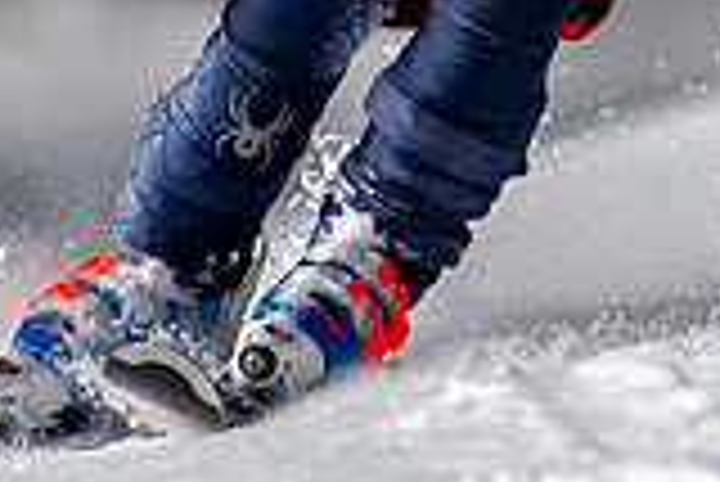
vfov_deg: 0.7
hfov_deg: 1.1
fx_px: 38554
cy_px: -445
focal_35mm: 1926
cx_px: 881
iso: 100
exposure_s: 1/8000
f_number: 2.8
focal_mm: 300
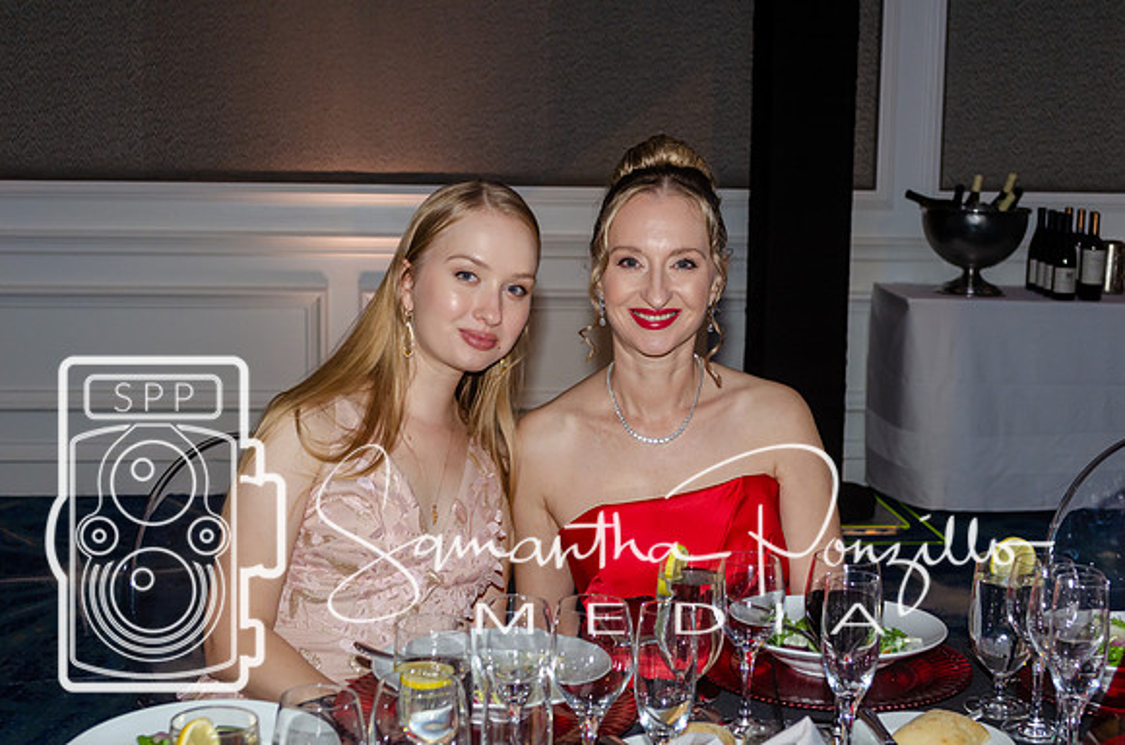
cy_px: 372
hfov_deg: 35.1
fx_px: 1777
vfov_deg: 23.7
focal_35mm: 57
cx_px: 562
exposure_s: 1/60
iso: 1100
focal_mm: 38
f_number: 5
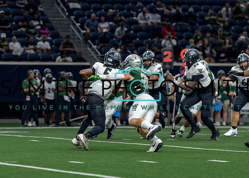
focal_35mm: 251
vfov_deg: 5.7
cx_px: 128
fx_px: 1777
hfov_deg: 8.0
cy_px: 66
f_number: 2.8
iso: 1600
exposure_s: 1/1000
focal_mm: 133
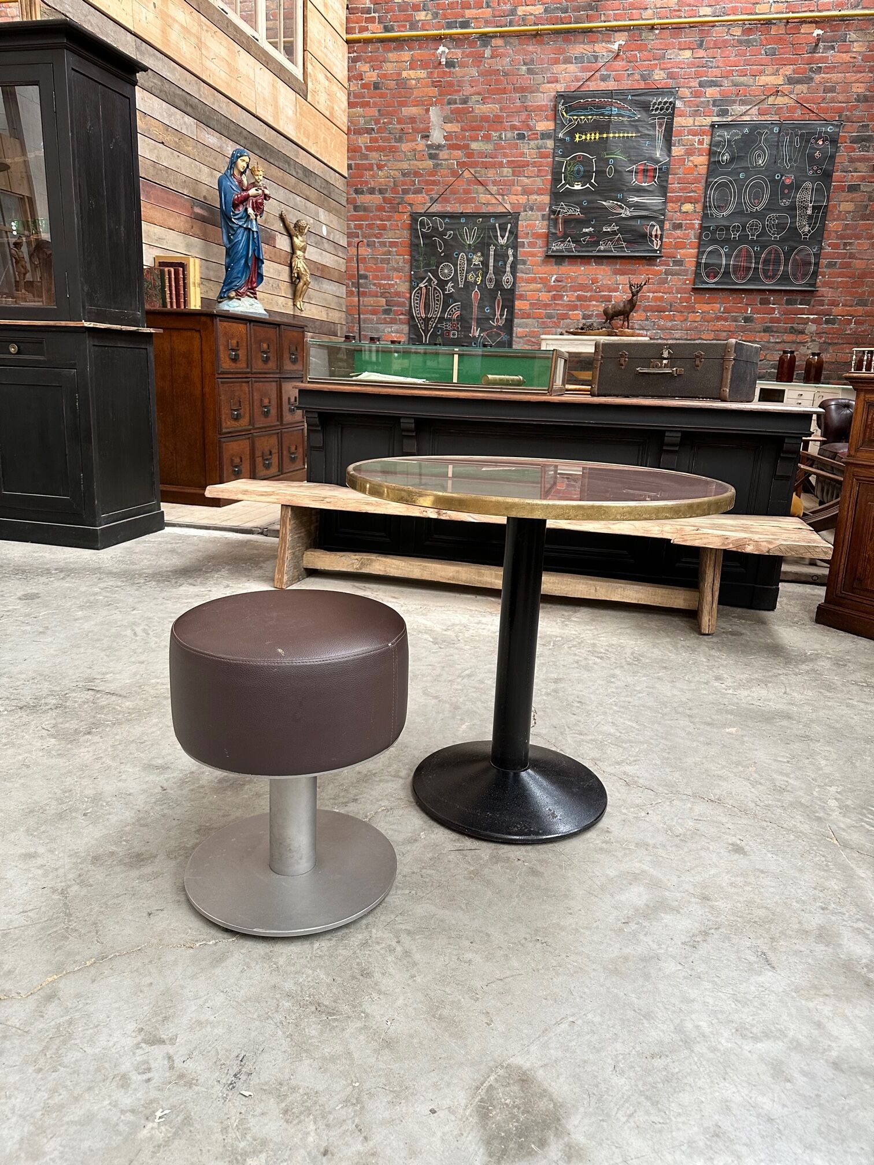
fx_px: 808
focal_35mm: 24
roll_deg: -1.4
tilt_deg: -14.6
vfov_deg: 71.6
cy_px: 582
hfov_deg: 56.8
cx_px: 437
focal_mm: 6.86
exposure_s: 1/120
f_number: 1.78
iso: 250
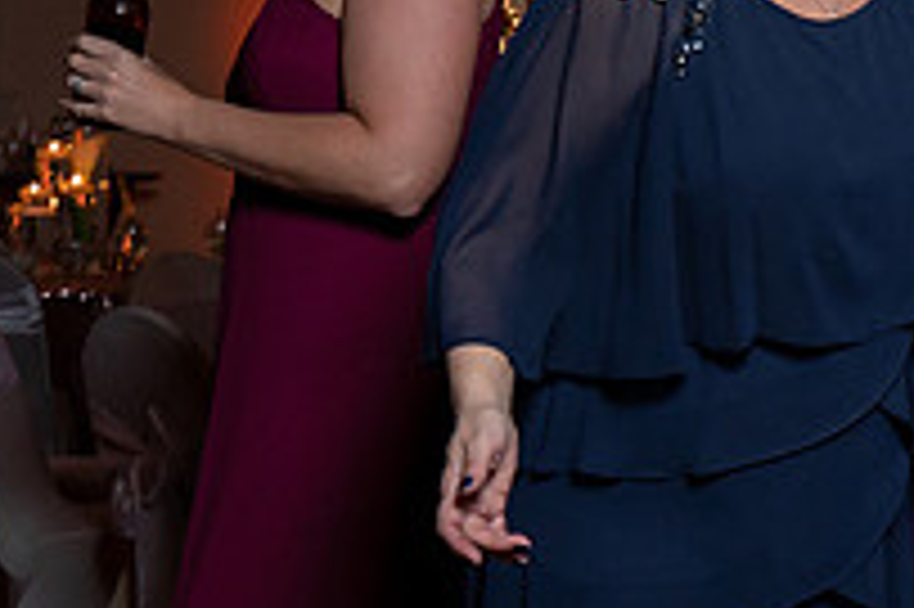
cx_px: 1267
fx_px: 2790
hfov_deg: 17.2
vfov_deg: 12.4
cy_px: 285
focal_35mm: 110
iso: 2000
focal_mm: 35
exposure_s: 1/200
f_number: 4
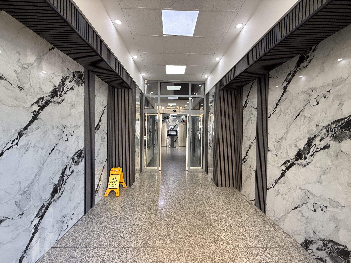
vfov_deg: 85.7
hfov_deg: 102.1
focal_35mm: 14
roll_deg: -1.2
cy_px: 132
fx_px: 142
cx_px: 176
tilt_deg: +0.2
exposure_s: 1/100
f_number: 2.2
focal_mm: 2.22
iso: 200
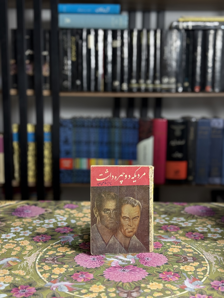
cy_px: 149
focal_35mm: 48
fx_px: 414
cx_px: 112
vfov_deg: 39.7
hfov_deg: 30.3
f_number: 1.78
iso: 160
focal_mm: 6.76
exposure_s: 1/100
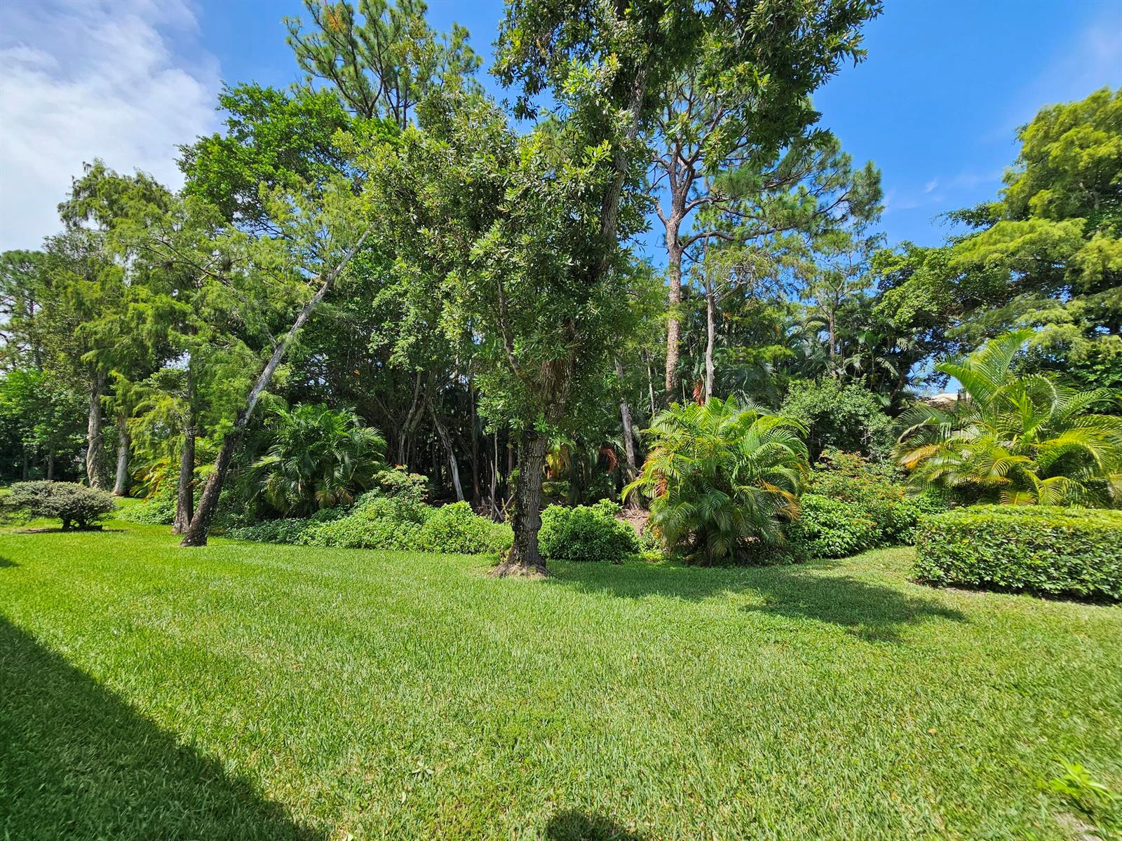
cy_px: 420
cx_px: 561
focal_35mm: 13
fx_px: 421
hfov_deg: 106.2
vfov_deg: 89.9
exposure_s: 1/1182
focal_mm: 2.2
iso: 50
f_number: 2.2
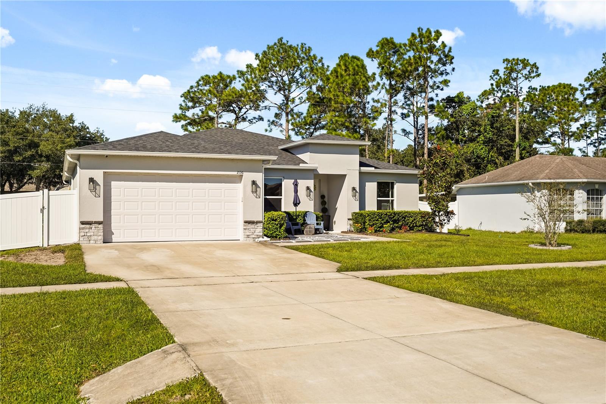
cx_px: 303
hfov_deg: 54.4
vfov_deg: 37.8
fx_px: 589
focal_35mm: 35
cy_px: 202
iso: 250
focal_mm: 35
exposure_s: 1/2500
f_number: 4
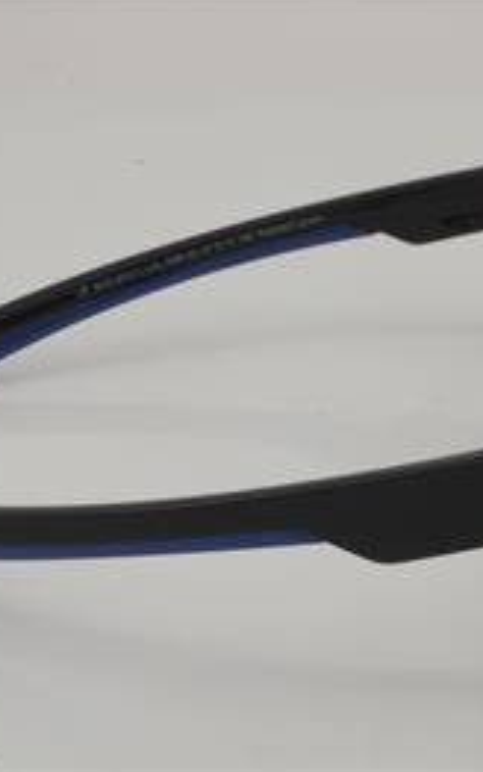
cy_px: 383
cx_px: 356
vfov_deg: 19.9
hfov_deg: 12.5
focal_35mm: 105
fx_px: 2204
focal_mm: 45
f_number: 36
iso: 100
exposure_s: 1/3
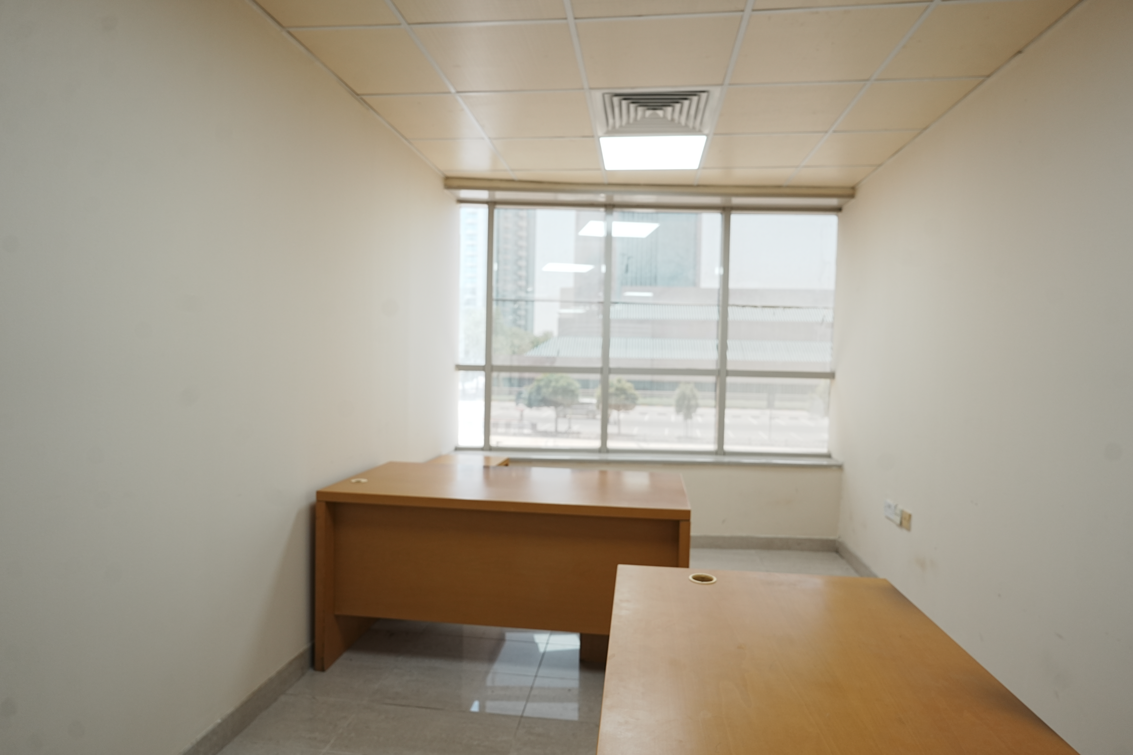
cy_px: 378
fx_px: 629
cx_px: 566
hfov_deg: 84.0
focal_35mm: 20
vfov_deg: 61.9
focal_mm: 20
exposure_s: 1/90
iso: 400
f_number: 5.6
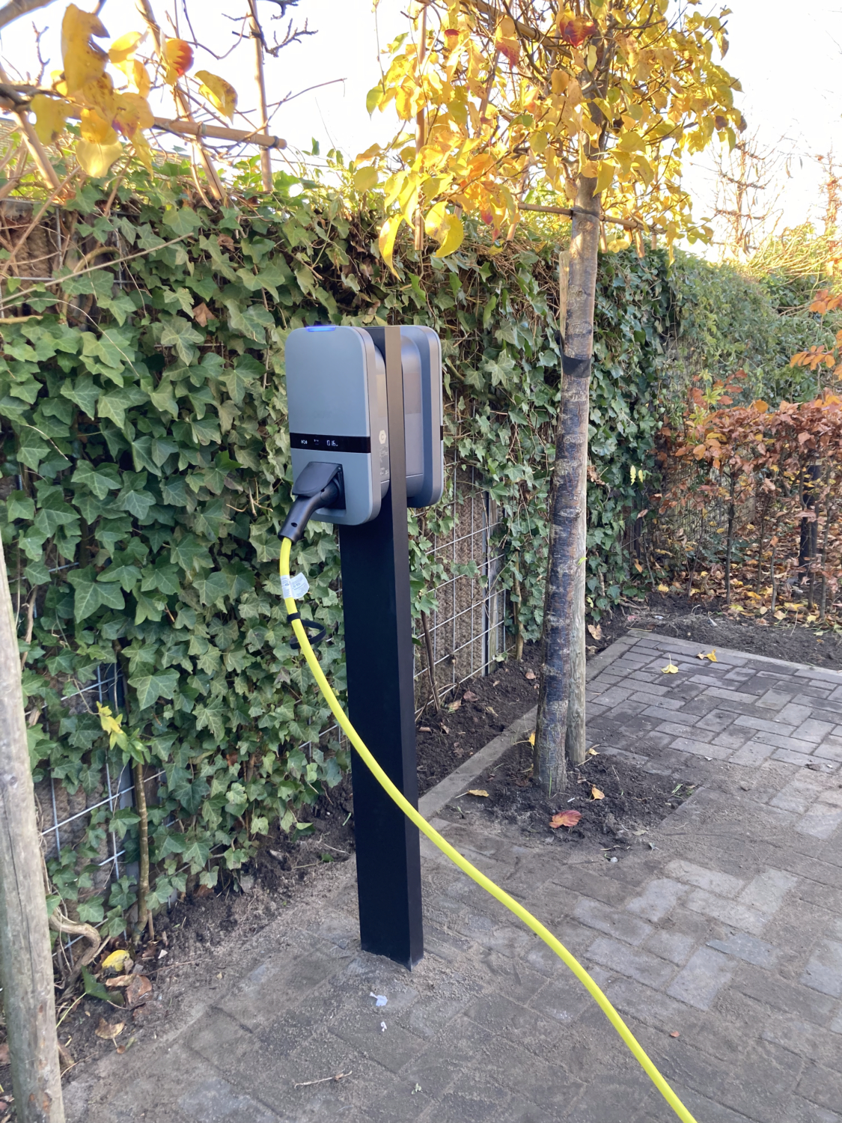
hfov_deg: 49.7
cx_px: 421
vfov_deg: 63.4
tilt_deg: -12.5
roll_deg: +1.7
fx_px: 908
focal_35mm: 28
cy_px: 562
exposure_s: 1/121
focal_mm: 3.99
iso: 64
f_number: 1.8
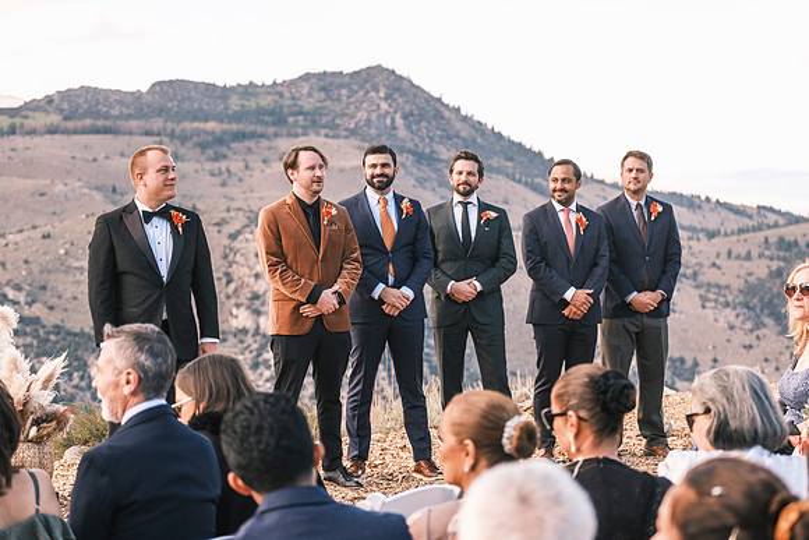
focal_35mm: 92
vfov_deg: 14.9
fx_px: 2068
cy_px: 270
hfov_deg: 22.1
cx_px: 404
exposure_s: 1/750
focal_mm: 61
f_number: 2.8
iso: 400
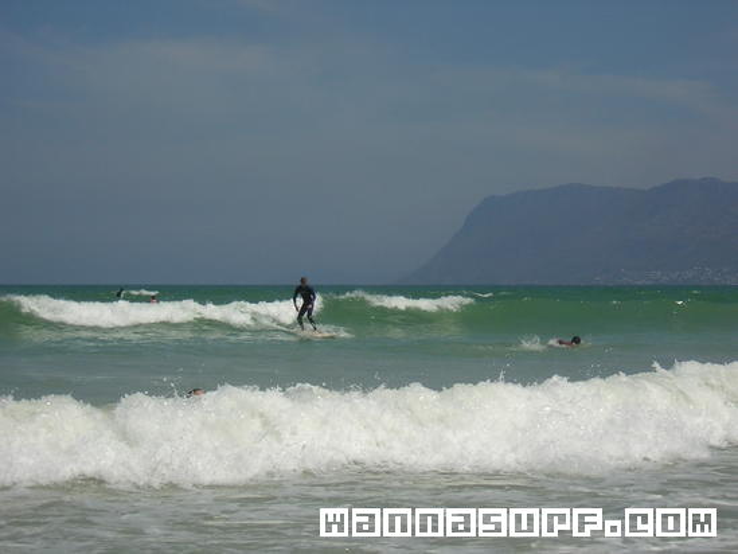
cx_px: 369
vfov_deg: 13.7
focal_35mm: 108
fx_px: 2303
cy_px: 277
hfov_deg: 18.2
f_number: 4.7
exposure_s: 1/1059
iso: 100
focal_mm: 14.1
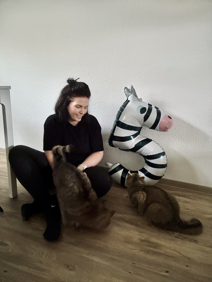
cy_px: 141
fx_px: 188
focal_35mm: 23
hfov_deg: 58.9
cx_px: 106
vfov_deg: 73.9
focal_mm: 2.69
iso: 640
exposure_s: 1/17
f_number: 1.9
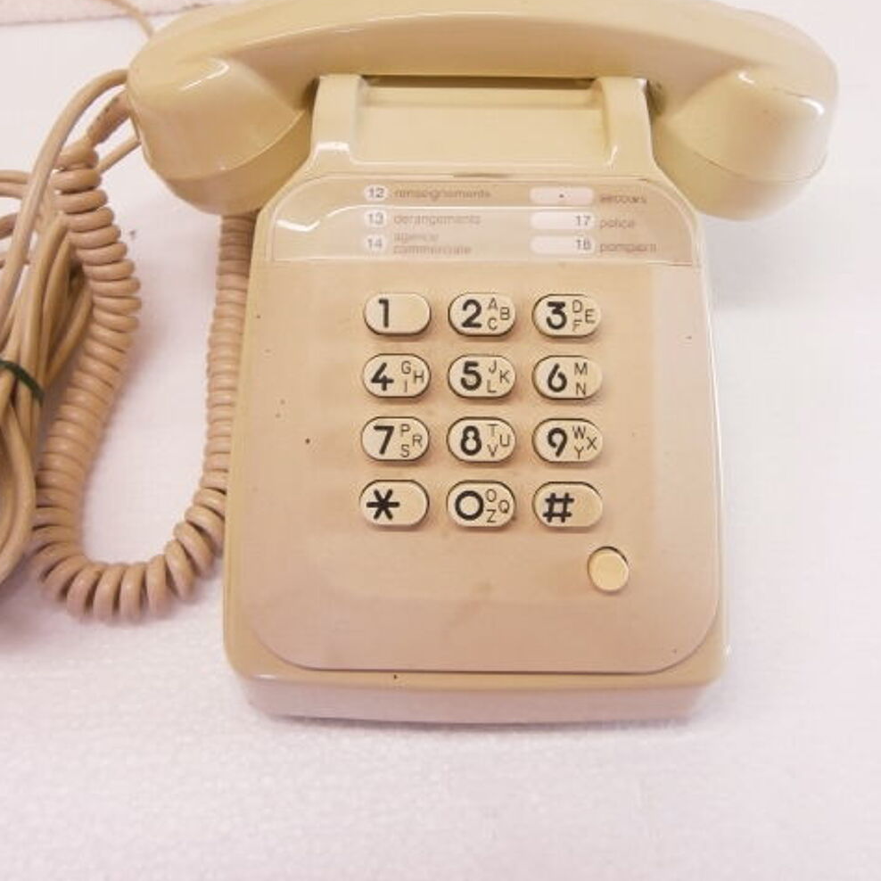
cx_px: 439
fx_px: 893
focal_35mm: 31
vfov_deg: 51.5
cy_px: 288
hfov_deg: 52.5
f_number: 2.8
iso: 80
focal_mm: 4.7
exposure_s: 1/30
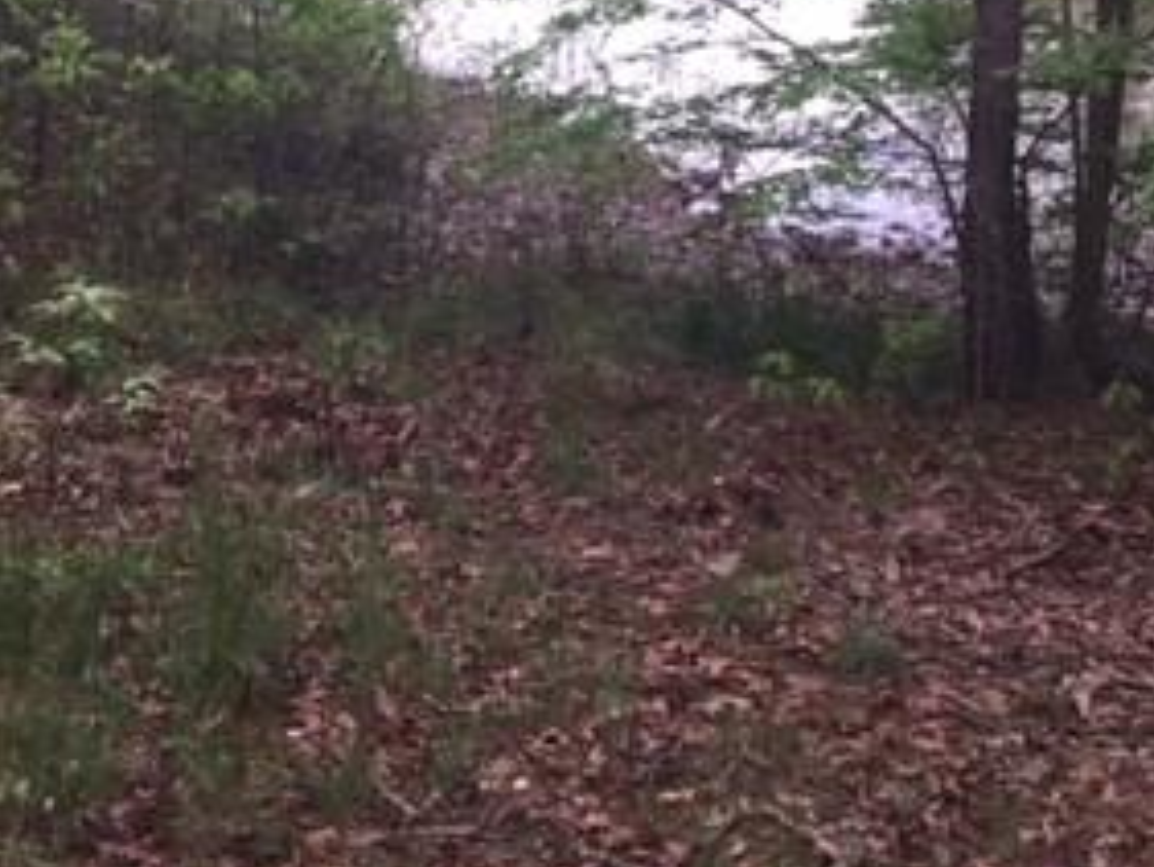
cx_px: 320
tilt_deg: -11.1
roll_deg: -0.9
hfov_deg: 29.0
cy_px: 136
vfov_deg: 21.9
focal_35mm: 66
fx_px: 2201
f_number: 2.2
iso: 32
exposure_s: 1/40
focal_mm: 4.15
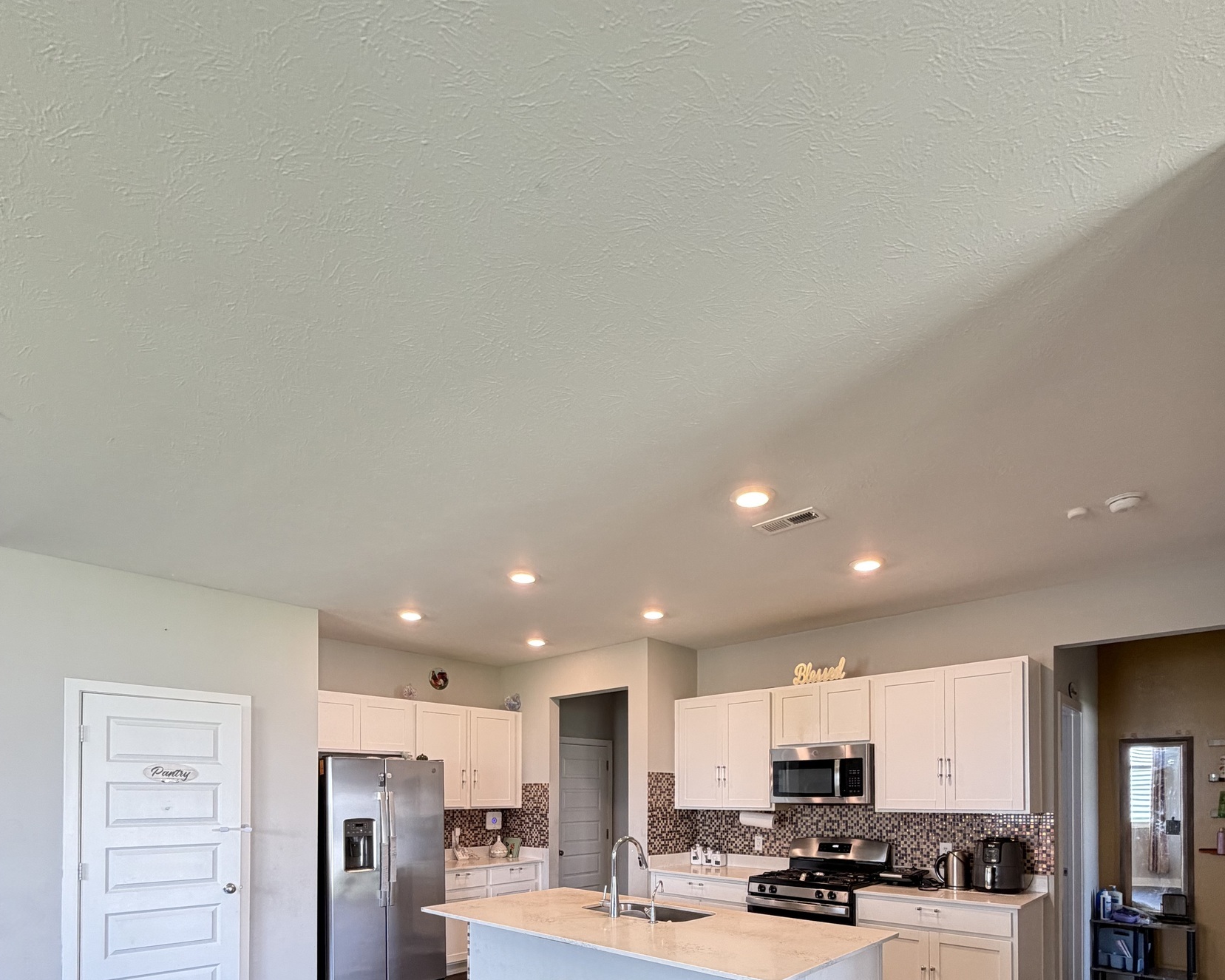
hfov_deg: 83.2
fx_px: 689
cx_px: 634
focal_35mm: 19
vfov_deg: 64.3
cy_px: 792
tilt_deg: +0.6
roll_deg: -0.5
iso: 200
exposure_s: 1/60
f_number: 2.2
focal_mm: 2.22
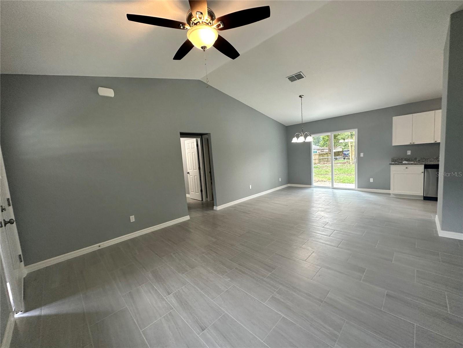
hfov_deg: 102.1
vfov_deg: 85.7
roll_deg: +4.8
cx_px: 232
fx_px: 187
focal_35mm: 14
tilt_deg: -4.3
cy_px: 174
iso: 200
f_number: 2.2
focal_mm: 2.22
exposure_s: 1/120
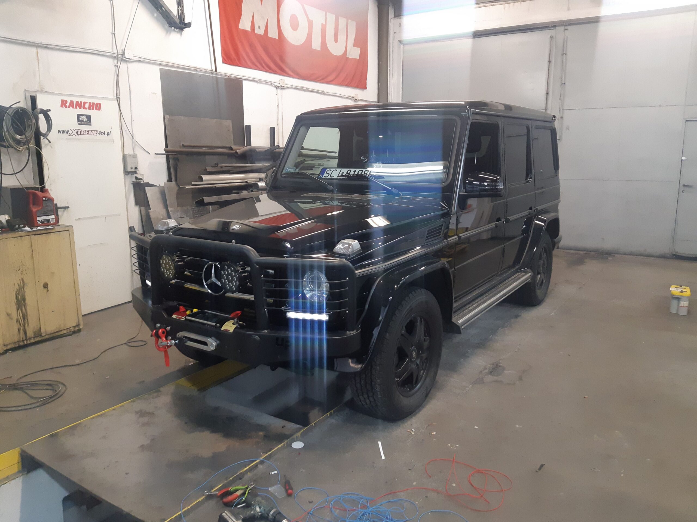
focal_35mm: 26
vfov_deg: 53.1
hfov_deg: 67.3
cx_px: 348
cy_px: 261
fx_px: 524
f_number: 1.7
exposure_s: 1/33
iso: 250
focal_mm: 3.93
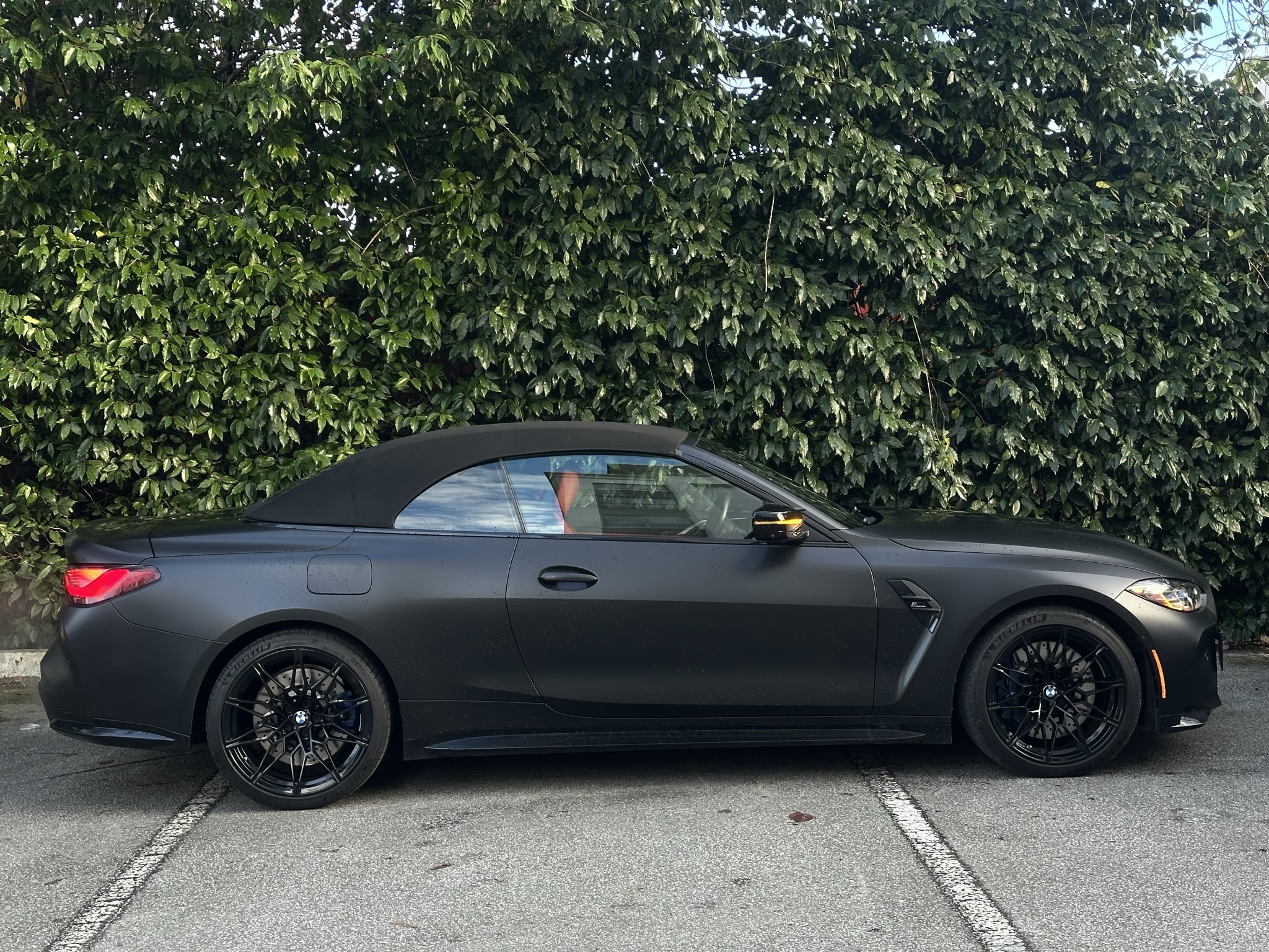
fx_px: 1760
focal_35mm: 48
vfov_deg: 30.3
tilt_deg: -1.9
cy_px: 476
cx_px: 634
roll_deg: +0.2
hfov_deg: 39.7
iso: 64
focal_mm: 6.86
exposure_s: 1/190
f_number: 1.78
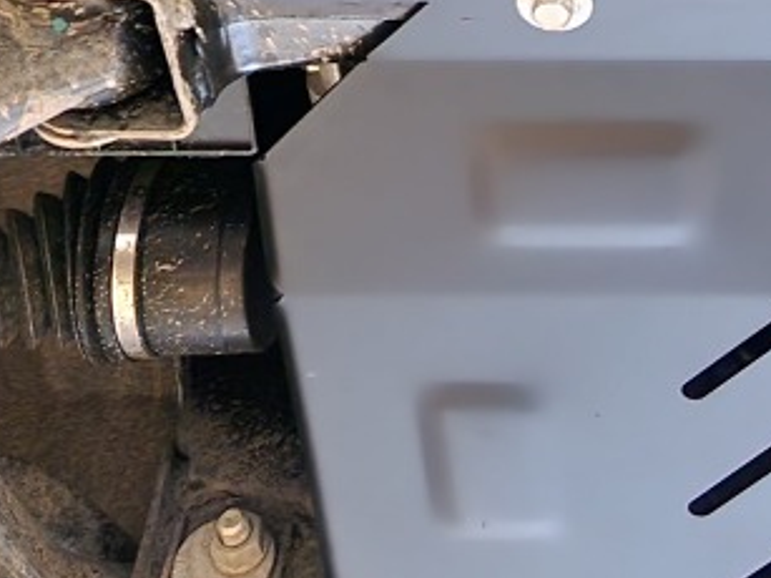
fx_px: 2004
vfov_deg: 15.0
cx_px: 866
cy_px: -342
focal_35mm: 90
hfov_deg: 20.7
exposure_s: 1/20
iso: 1600
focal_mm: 5.4
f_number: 1.8
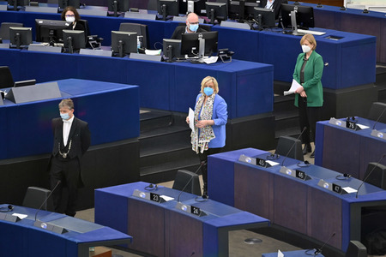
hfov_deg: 10.3
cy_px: 128
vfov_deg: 6.9
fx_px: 2144
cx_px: 193
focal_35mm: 200
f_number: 2.8
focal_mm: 200
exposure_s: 1/250
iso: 1000
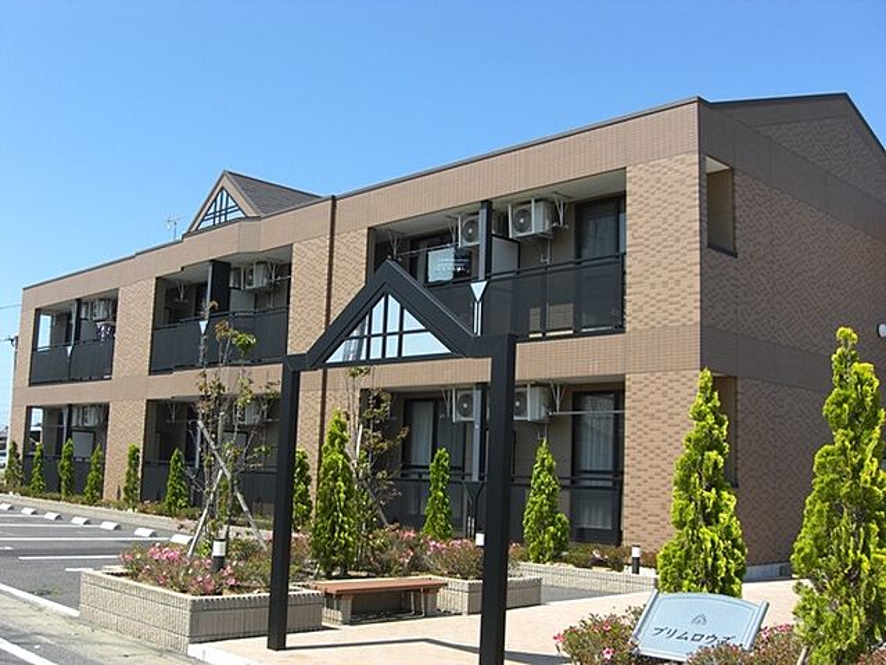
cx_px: 443
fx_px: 973
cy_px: 332
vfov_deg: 37.8
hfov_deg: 49.0
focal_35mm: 38
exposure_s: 1/500
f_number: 4
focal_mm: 7.9
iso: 80
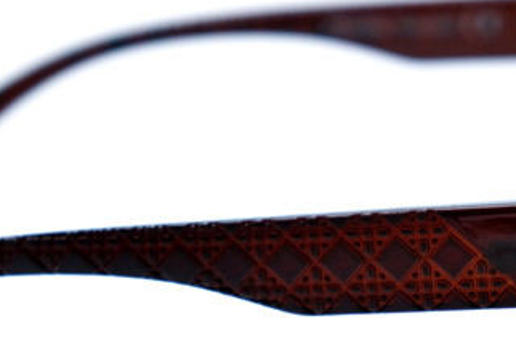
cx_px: 277
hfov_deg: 8.4
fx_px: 3513
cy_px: 274
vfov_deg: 5.6
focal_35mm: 245
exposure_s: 1/160
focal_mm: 52.7
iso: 160
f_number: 5
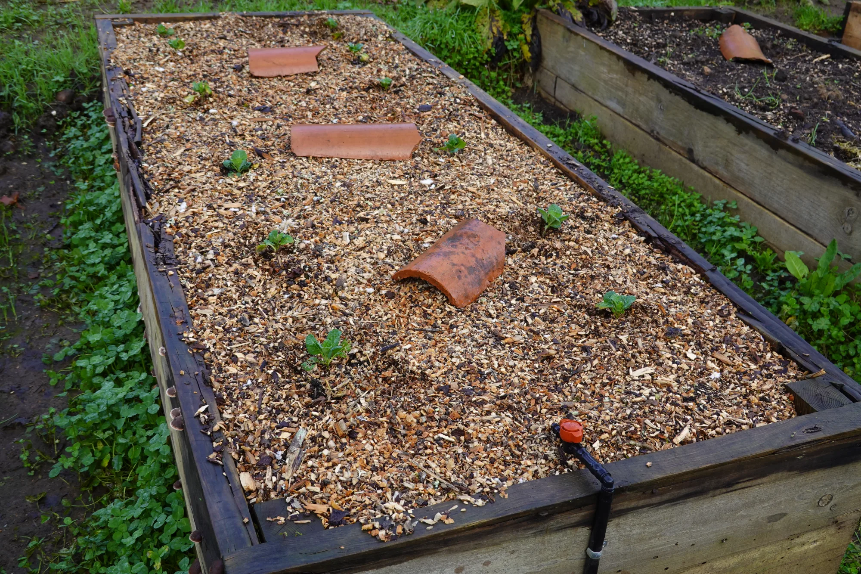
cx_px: 430
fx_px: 885
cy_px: 287
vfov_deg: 35.9
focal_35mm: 37
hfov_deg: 51.9
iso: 100
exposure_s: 1/100
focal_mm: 13.84
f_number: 3.5
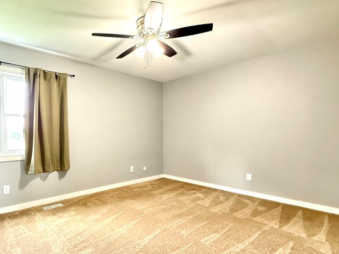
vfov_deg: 65.9
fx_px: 196
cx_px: 117
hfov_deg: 79.4
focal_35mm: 20
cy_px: 138
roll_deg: +1.1
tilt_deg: -0.4
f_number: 2.2
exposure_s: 1/60
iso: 800
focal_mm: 2.22
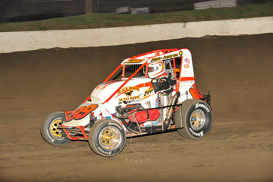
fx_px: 796
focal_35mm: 105
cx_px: 136
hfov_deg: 19.5
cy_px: 91
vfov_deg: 13.0
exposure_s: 1/320
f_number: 6.3
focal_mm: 105
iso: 800
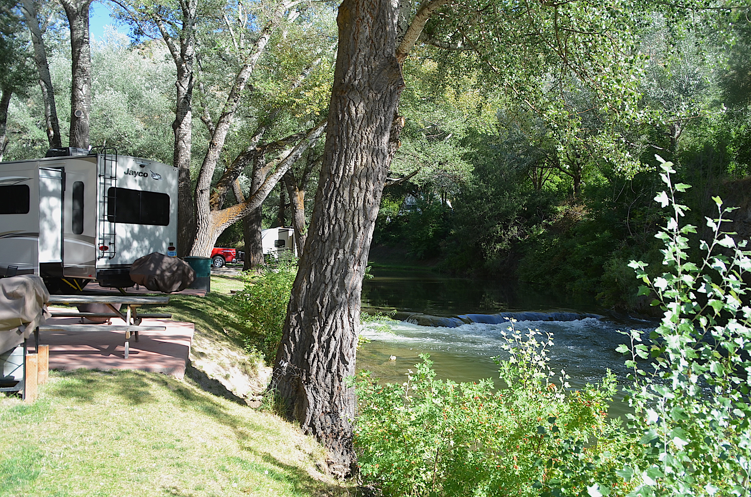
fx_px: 562
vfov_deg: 47.7
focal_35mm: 27
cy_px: 248
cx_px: 376
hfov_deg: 67.5
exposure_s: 1/200
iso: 200
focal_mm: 18
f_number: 7.1
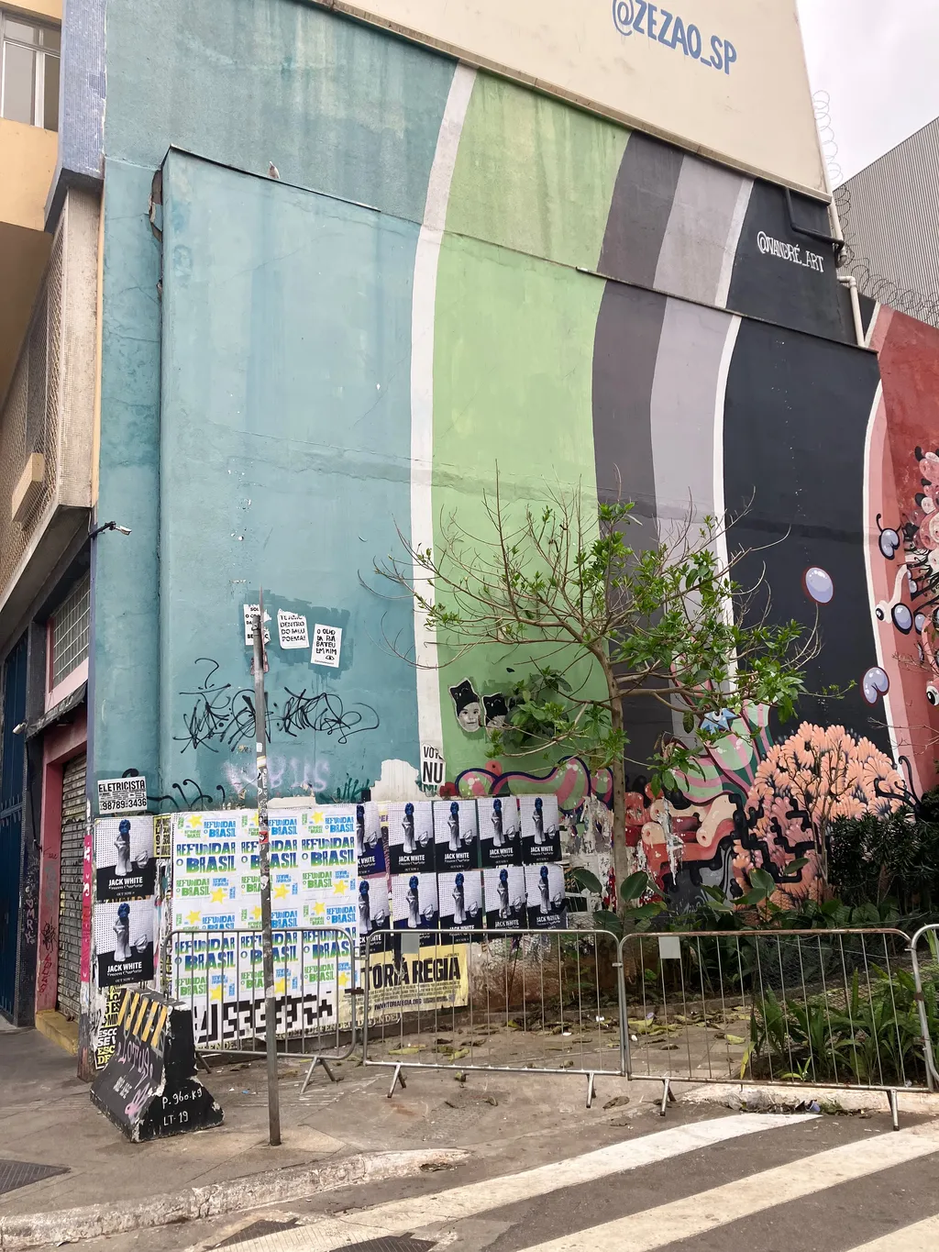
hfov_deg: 49.8
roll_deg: +2.8
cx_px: 470
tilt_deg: +13.5
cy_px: 626
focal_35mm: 28
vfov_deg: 63.4
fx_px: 1013
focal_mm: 3.99
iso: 32
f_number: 1.8
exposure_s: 1/852
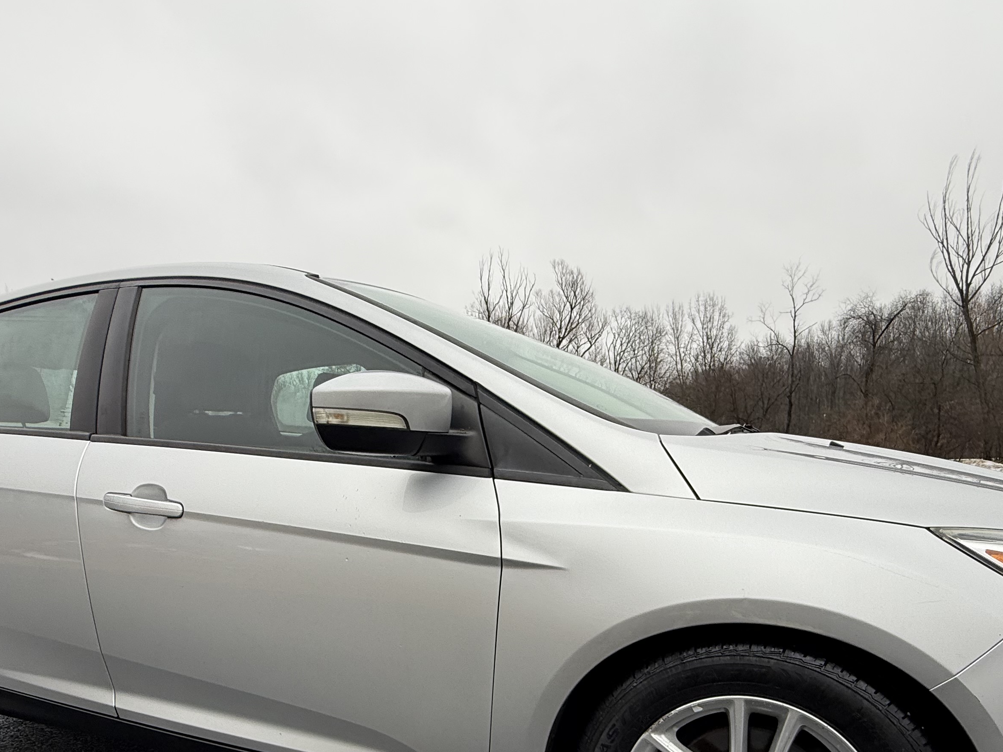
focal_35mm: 24
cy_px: 607
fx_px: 695
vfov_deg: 52.9
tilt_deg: -12.0
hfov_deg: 71.6
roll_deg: -0.2
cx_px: 522
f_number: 2.2
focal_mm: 2.22
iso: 50
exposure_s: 1/217
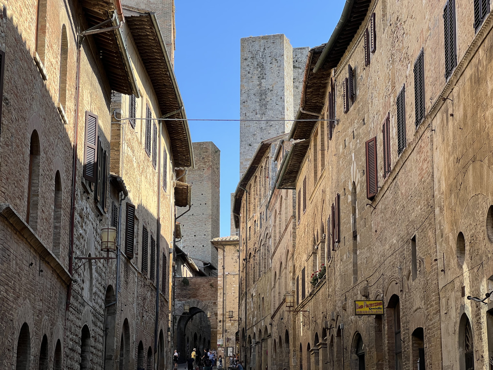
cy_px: 185
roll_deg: -0.3
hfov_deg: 25.3
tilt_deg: +13.3
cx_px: 246
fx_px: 1097
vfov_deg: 19.1
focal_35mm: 77
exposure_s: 1/294
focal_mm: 9
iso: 32
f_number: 2.8
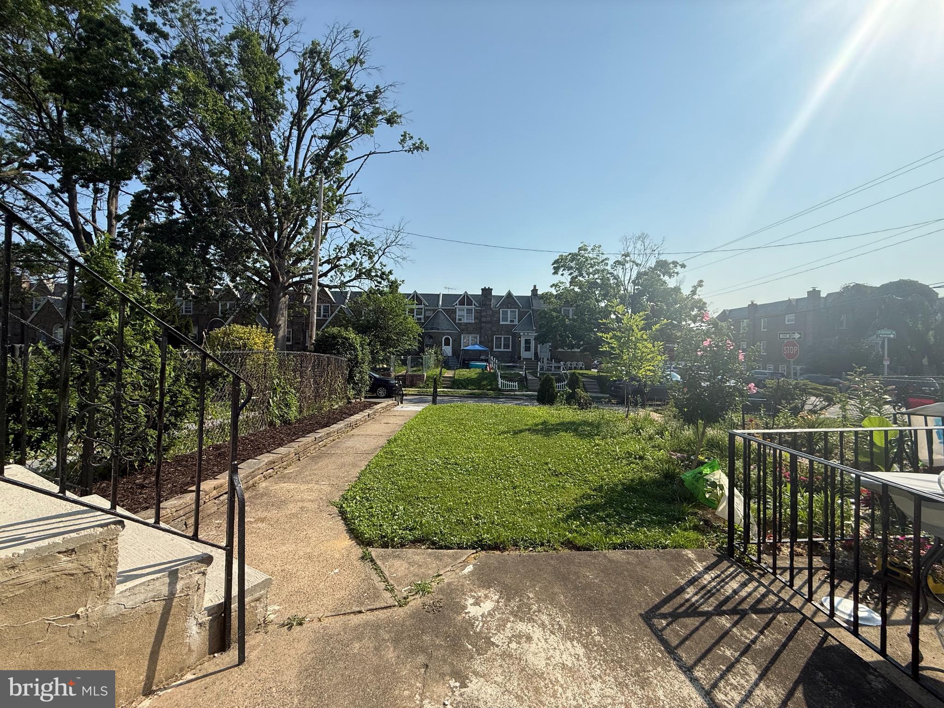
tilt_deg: +0.5
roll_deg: -0.9
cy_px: 354
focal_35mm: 14
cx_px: 472
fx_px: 382
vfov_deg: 85.7
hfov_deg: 102.1
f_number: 2.2
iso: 50
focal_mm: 2.22
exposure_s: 1/2841
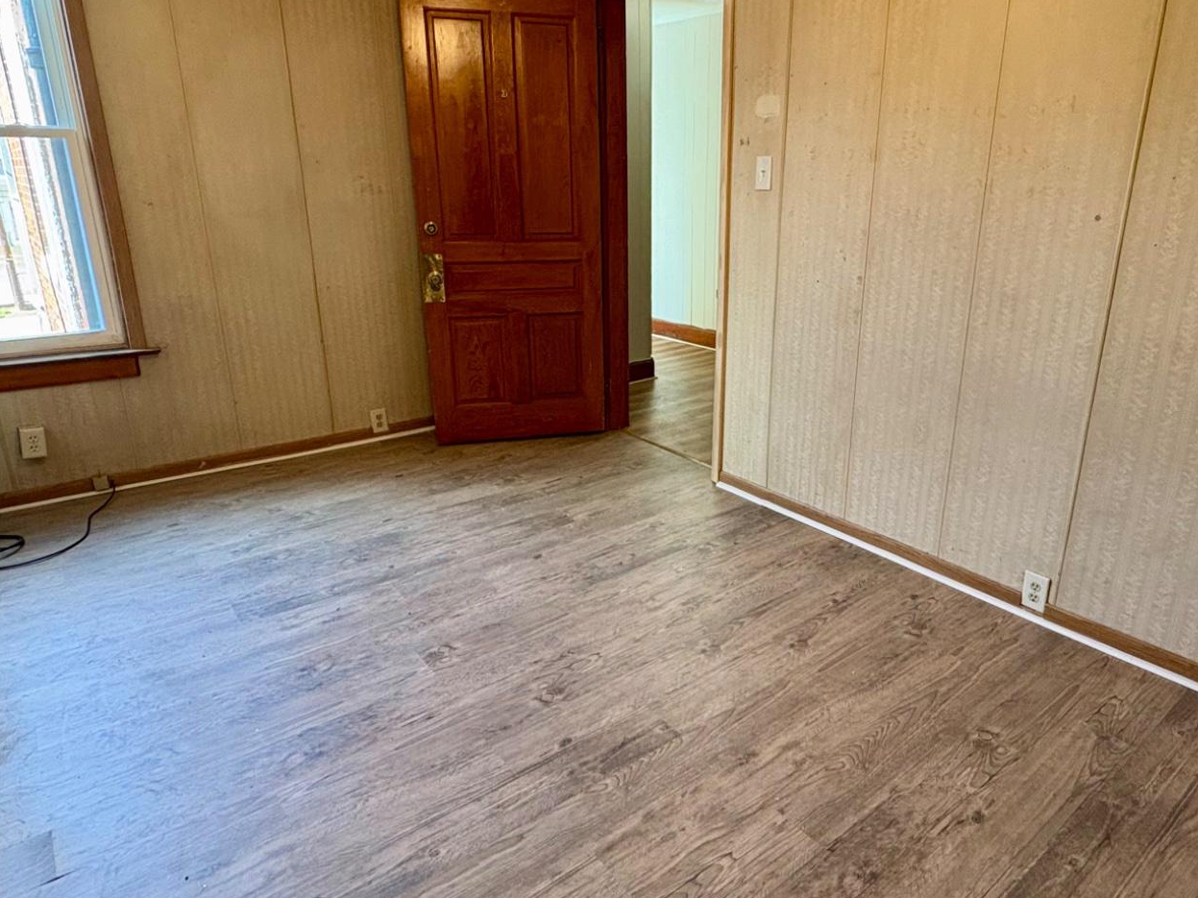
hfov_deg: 73.6
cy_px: 411
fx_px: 796
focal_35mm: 23
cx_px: 681
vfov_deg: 58.8
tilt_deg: -17.5
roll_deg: -0.8
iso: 250
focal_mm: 2.22
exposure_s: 1/60
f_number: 2.2
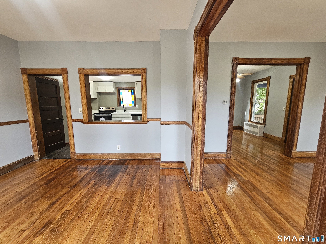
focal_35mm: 13
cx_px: 163
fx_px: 122
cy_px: 122
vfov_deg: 89.9
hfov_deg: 106.2
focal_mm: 2.2
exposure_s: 1/60
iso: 200
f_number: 2.2
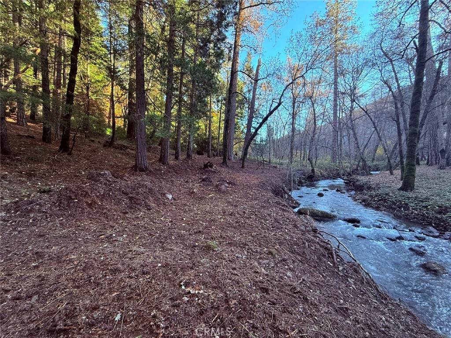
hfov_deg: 102.1
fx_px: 182
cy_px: 169
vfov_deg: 85.7
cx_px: 226
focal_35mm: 14
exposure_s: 1/99
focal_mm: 2.22
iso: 200
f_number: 2.2
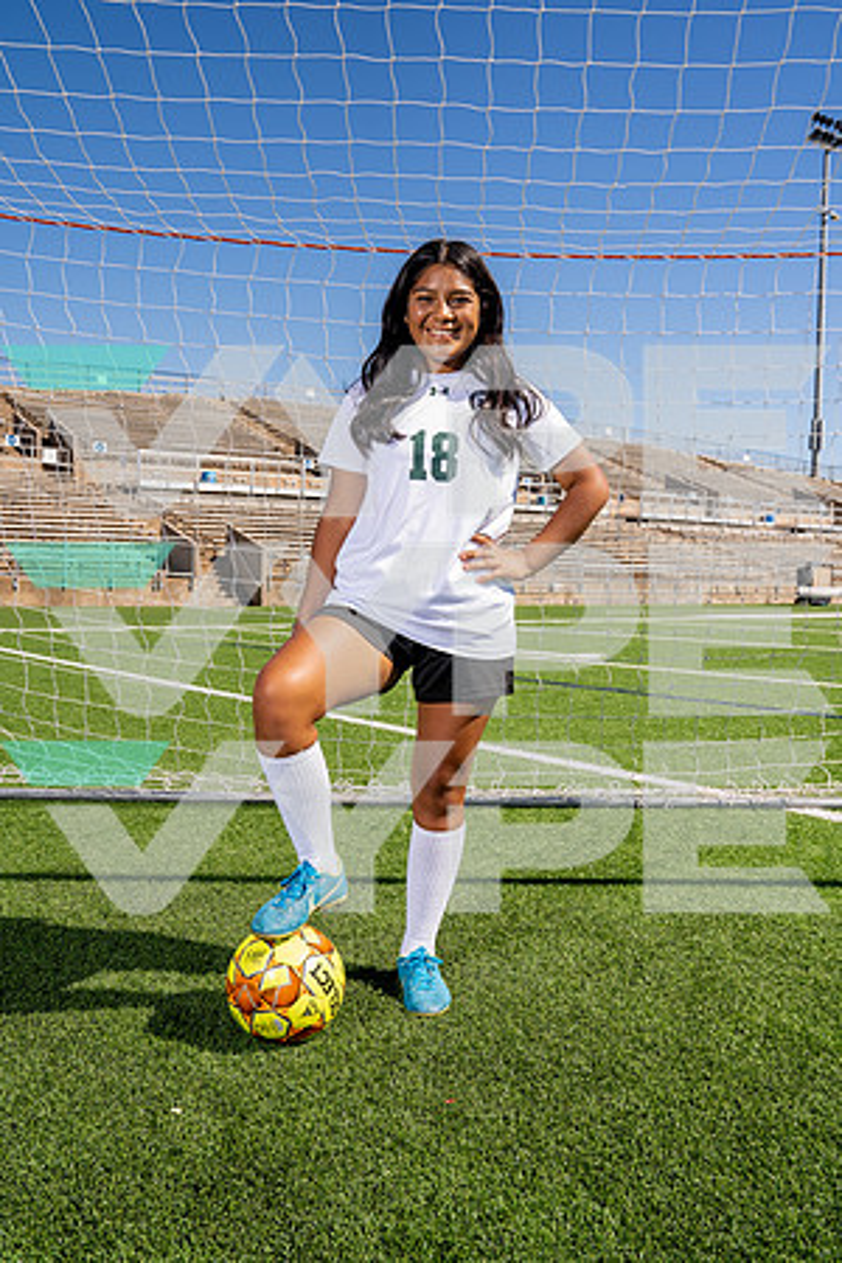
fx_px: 1087
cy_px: 632
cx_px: 421
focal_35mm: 31
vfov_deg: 60.3
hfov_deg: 42.3
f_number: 8
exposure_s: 1/250
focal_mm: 31
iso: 100
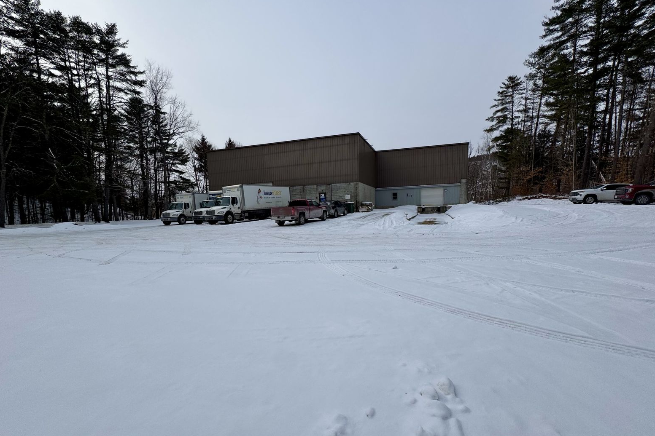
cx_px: 319
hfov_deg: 100.4
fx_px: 273
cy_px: 241
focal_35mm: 15
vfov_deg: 77.1
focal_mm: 2.22
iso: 50
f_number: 2.2
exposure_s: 1/2273
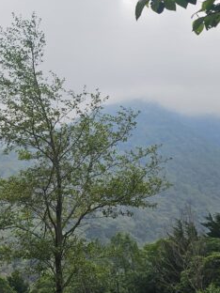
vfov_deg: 32.7
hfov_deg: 23.0
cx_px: -35
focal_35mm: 59
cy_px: 133
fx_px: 500
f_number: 1.7
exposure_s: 1/507
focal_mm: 6.3
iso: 10
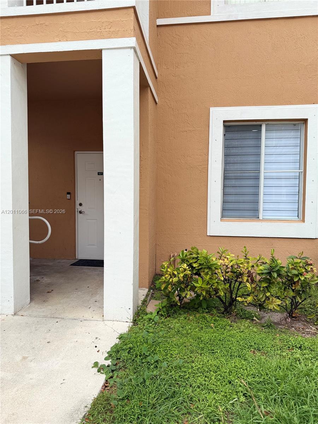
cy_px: 212
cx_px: 159
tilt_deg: -3.0
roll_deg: -1.0
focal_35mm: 24
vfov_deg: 71.6
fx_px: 294
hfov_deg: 56.8
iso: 80
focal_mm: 6.76
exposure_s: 1/2232
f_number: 1.78
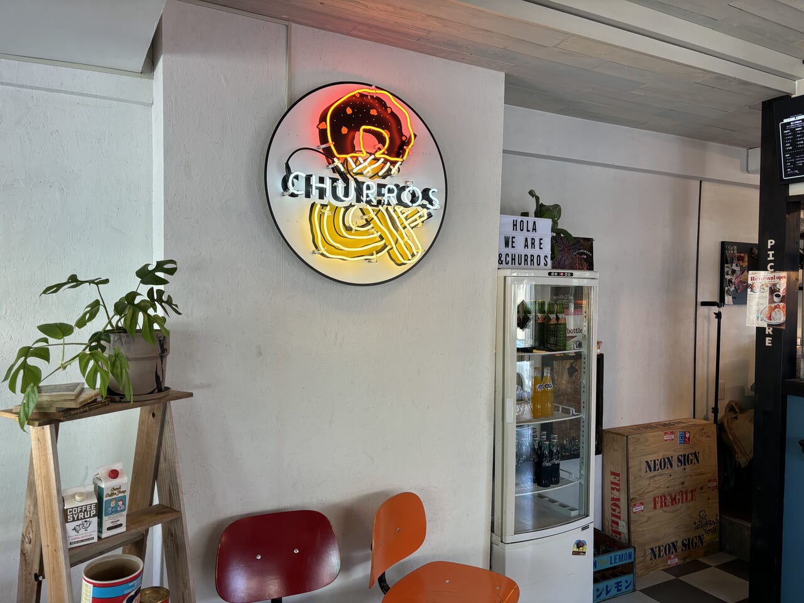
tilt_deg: -1.1
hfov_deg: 67.3
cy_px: 302
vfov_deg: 53.1
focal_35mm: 26
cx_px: 402
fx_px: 604
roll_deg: -0.6
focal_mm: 5.96
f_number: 1.6
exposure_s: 1/120
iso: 80
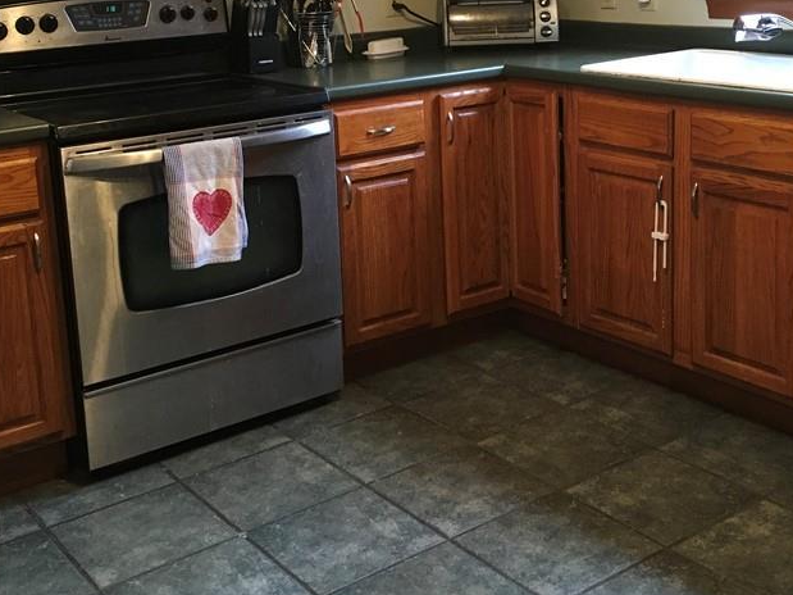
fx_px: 1099
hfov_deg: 39.6
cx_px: 437
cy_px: 155
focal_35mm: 48
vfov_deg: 29.8
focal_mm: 4.15
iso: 160
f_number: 2.2
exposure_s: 1/30
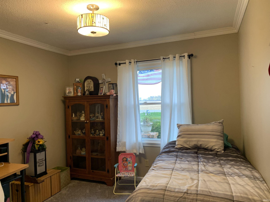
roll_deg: +1.9
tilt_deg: -1.3
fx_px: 203
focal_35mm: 26
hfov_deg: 67.3
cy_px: 101
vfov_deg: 53.0
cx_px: 135
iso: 160
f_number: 1.8
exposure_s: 1/60
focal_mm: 4.25
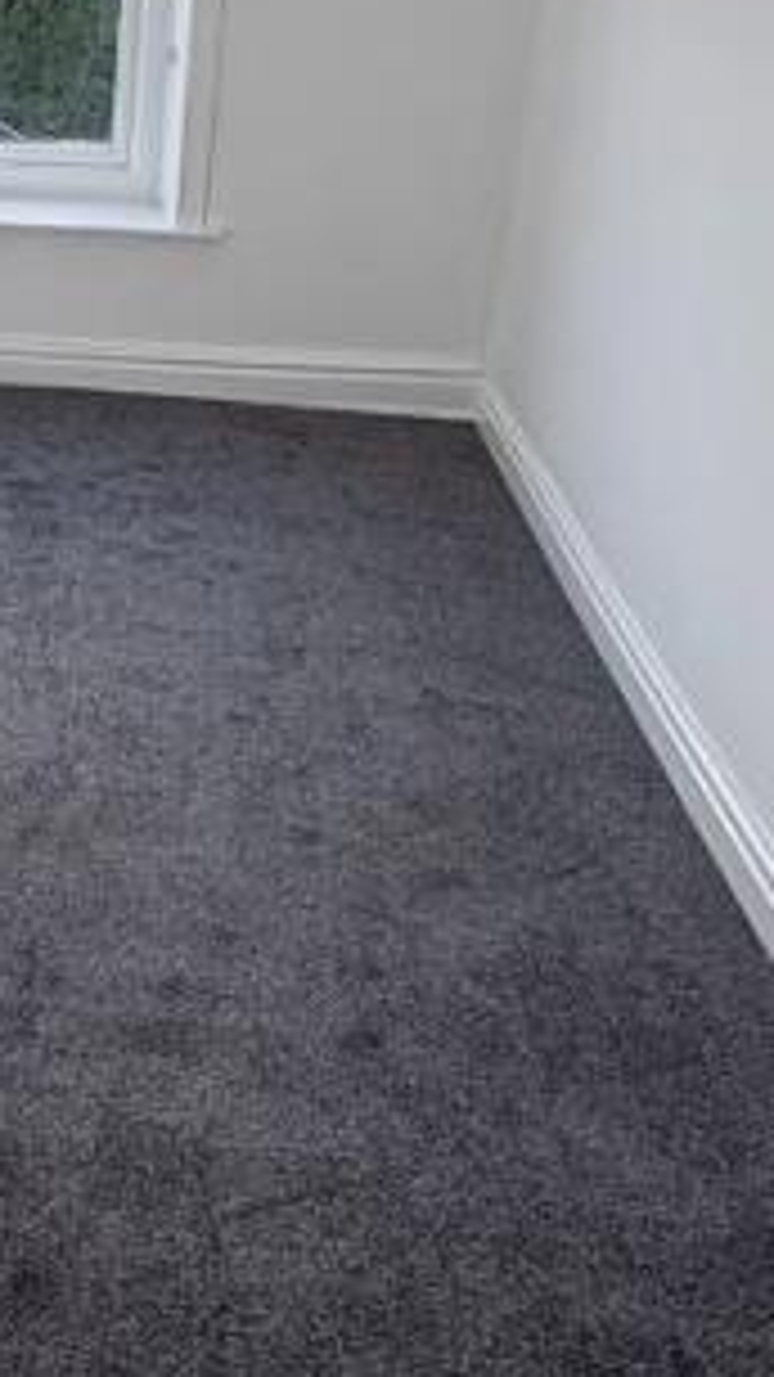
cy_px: 369
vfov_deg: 39.6
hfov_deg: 21.7
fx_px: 1862
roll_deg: -0.9
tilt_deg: -19.7
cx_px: -162
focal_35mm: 51
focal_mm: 2.22
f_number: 2.2
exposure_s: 1/265
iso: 40
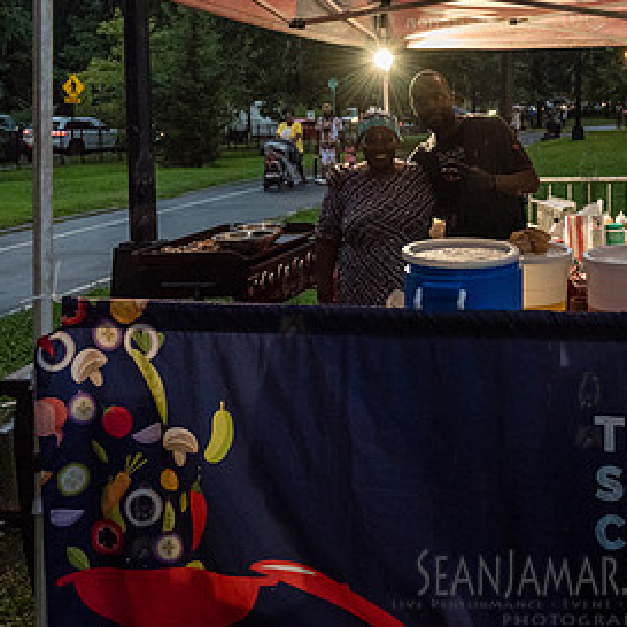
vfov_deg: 37.0
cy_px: 185
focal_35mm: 45
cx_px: 588
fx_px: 922
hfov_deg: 34.9
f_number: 3.2
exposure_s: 1/250
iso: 4000
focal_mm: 24
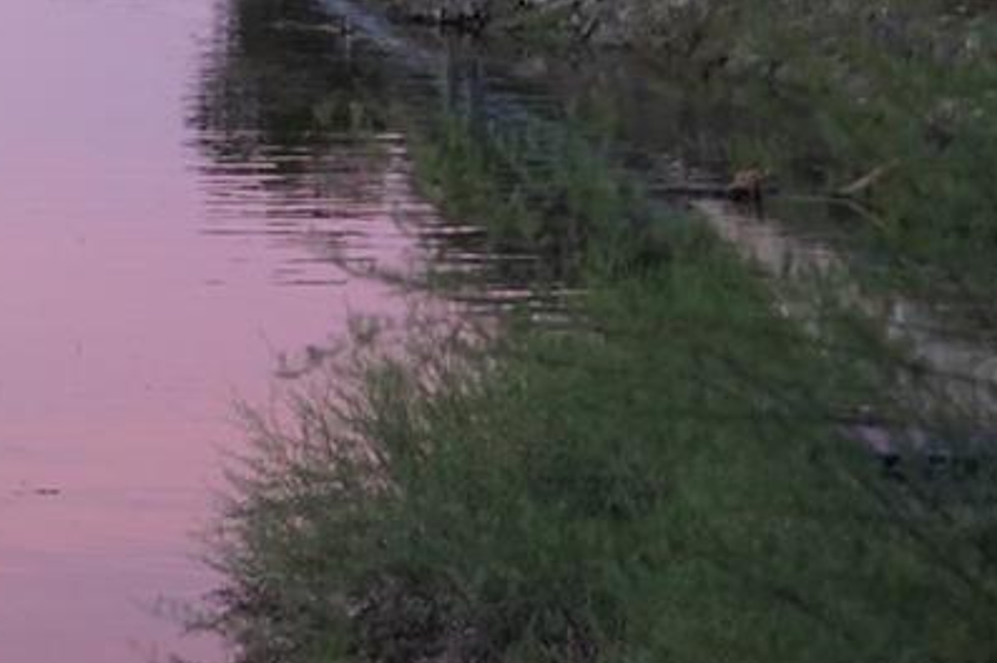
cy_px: 24
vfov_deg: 8.5
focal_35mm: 160
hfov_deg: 11.3
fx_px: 4427
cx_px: -1160
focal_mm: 31
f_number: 3.2
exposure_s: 1/160
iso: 2000
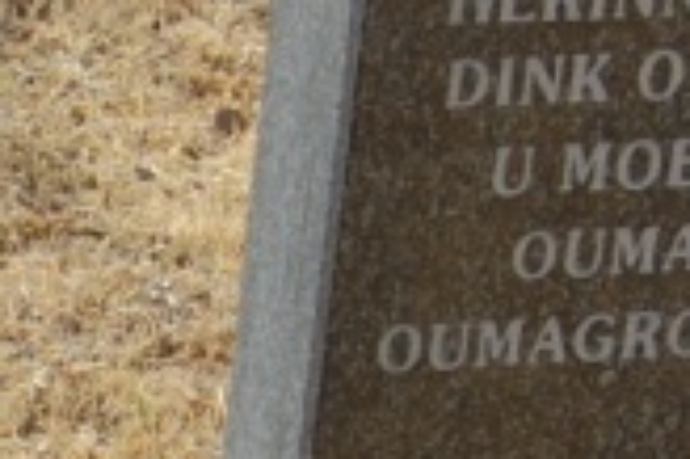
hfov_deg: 7.6
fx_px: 5017
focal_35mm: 262
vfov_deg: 5.2
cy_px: 617
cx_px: -513
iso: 200
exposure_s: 1/200
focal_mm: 28
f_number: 7.1
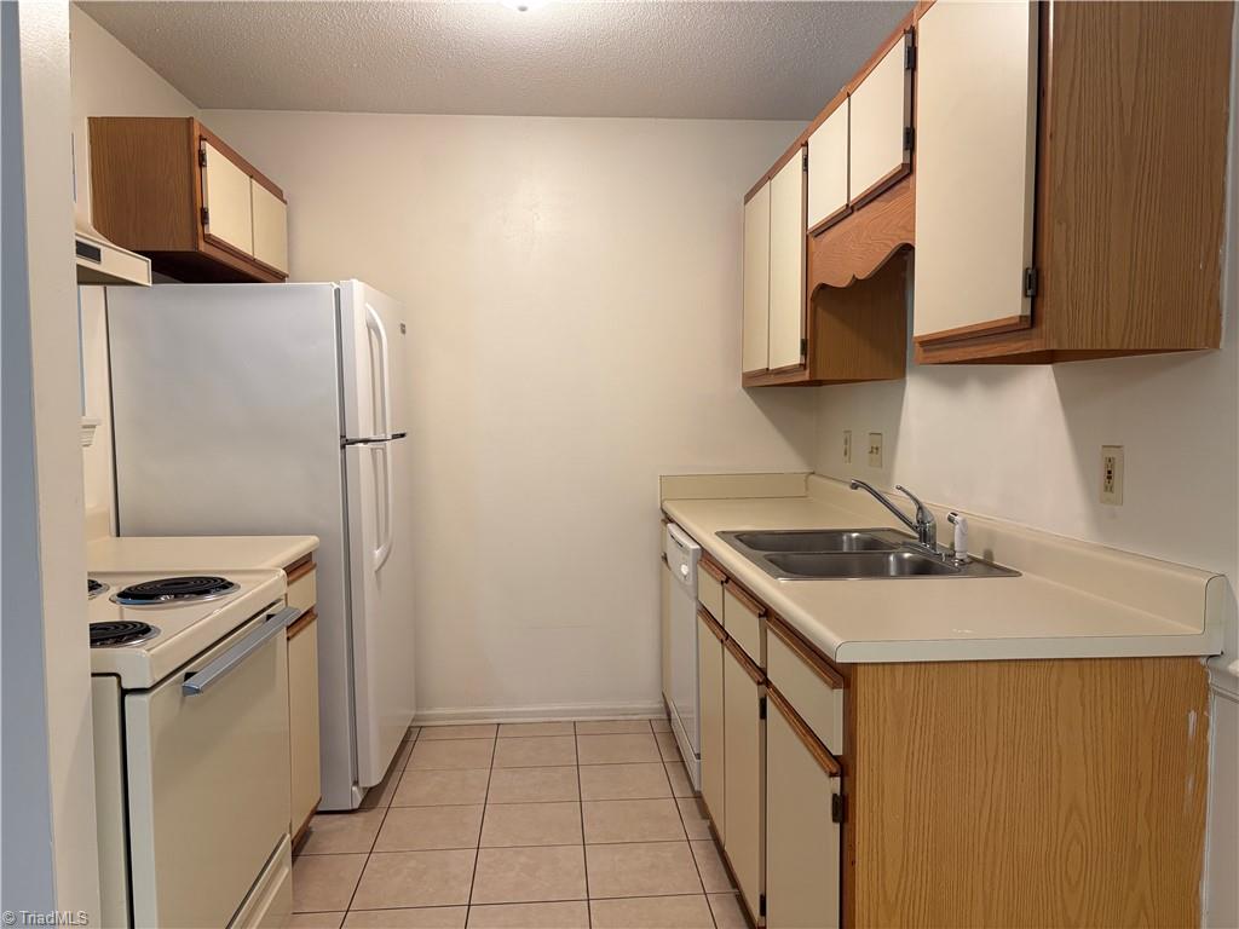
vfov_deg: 53.1
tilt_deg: -2.8
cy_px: 464
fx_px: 931
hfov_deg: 67.3
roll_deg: +0.7
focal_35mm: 26
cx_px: 620
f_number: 1.6
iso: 160
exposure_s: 1/60
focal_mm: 5.96
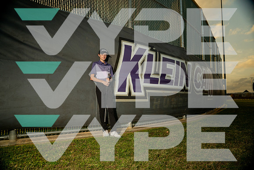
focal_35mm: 24
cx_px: 127
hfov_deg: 73.7
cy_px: 85
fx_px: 169
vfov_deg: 53.2
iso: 400
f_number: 4.5
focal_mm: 24
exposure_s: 1/250
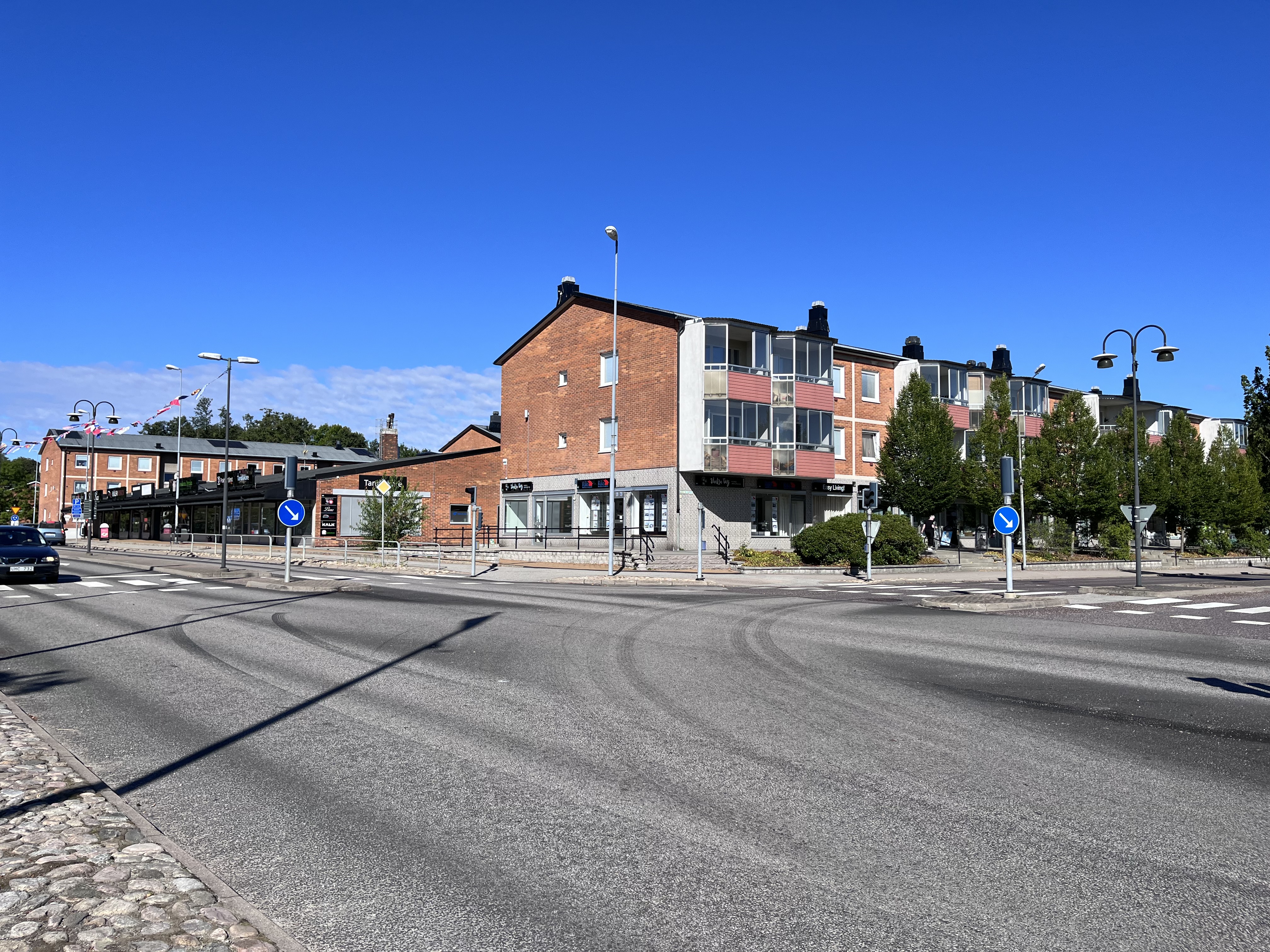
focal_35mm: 26
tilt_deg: +3.3
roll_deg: -0.4
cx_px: 635
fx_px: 954
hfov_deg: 67.3
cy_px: 476
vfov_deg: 53.1
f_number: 1.6
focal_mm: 5.1
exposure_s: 1/4310
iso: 50
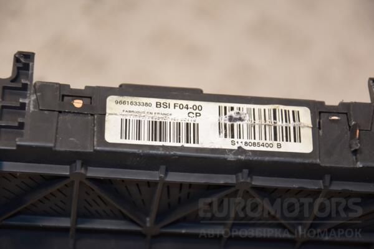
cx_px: 187
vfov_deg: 10.8
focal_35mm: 128
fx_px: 1324
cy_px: 124
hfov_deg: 16.1
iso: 320
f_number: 5.6
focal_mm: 85
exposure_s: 1/125
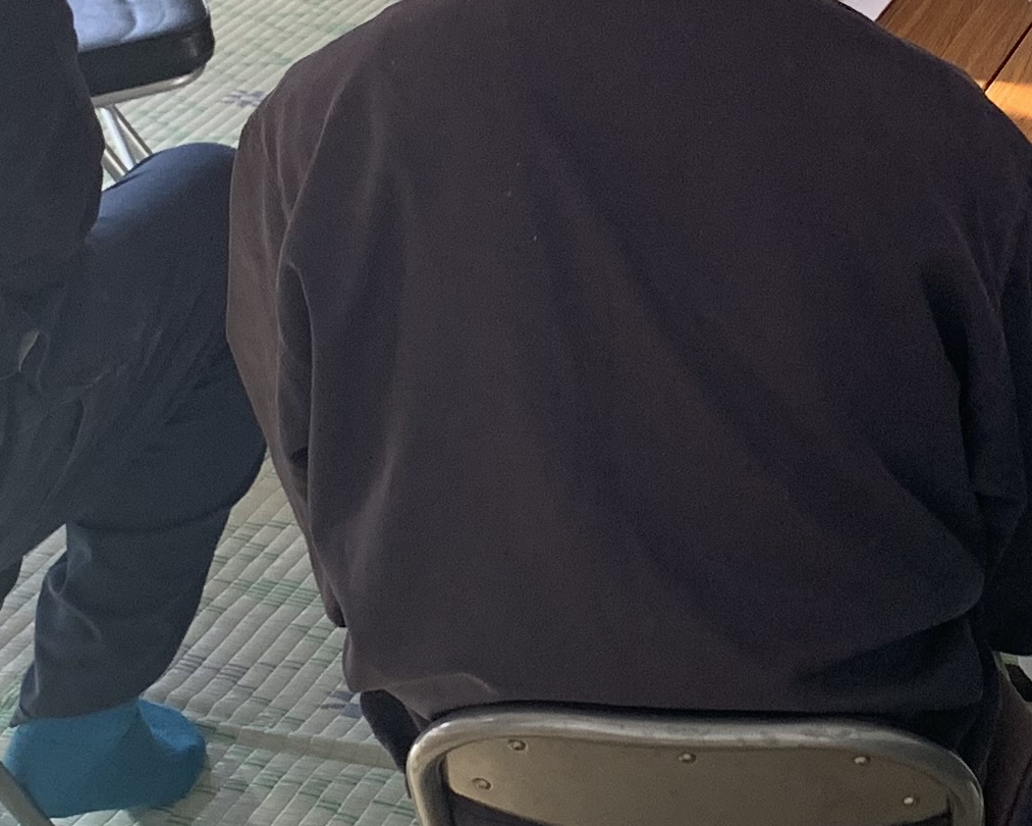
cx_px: 735
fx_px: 3084
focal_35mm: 101
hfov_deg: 18.9
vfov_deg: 15.1
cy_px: 96
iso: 100
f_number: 1.8
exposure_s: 1/68
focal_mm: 4.25
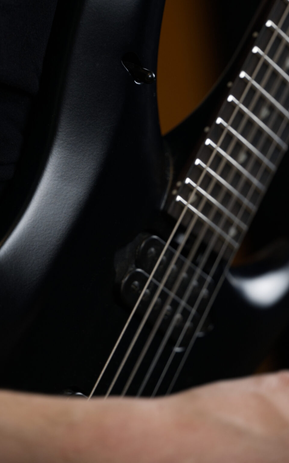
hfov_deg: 7.3
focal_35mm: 179
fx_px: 2256
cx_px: 134
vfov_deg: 11.7
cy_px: 192
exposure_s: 1/160
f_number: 3
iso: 720
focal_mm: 105
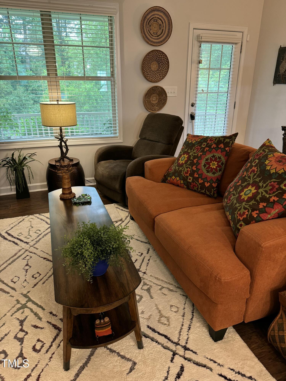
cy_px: 190
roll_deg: +0.7
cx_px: 143
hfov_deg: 56.8
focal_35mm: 24
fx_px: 264
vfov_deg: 71.6
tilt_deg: -21.4
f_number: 1.78
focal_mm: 6.76
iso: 320
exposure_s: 1/60
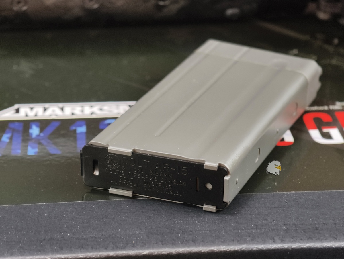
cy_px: 130
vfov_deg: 17.4
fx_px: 846
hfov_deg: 23.0
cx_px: 172
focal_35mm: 85
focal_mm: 22.48
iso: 824
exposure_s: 1/12
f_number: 2.67
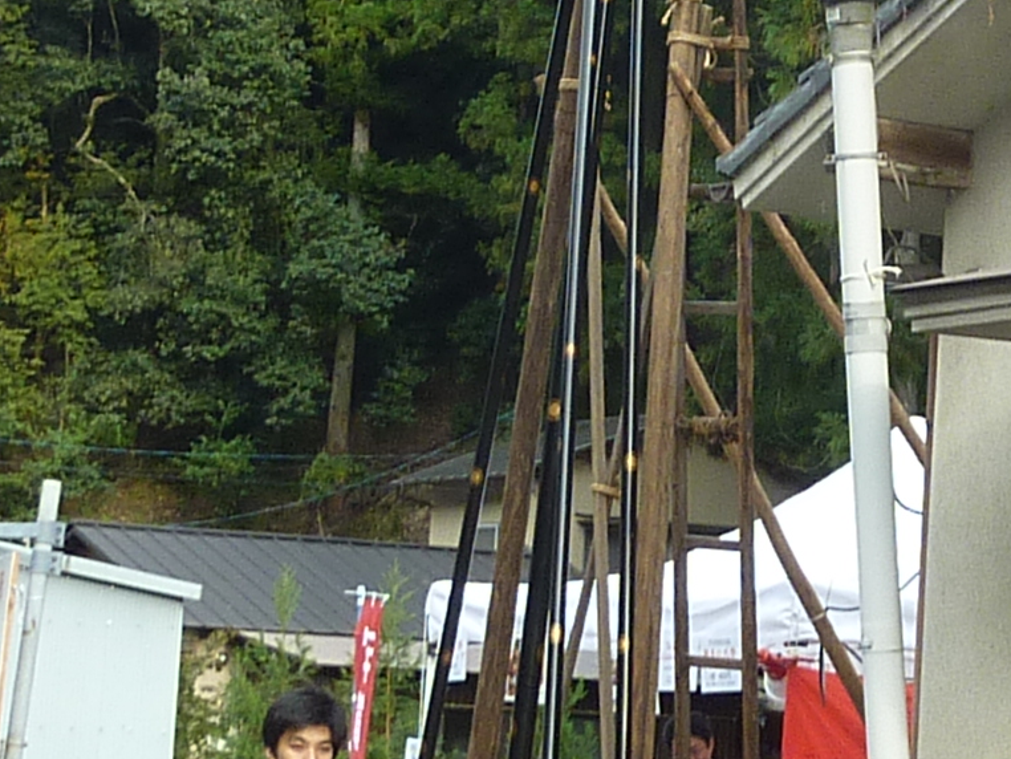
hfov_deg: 14.2
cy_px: -12
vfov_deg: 10.7
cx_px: 984
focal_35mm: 137
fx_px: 4003
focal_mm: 4.7
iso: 80
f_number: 3.4
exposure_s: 1/125
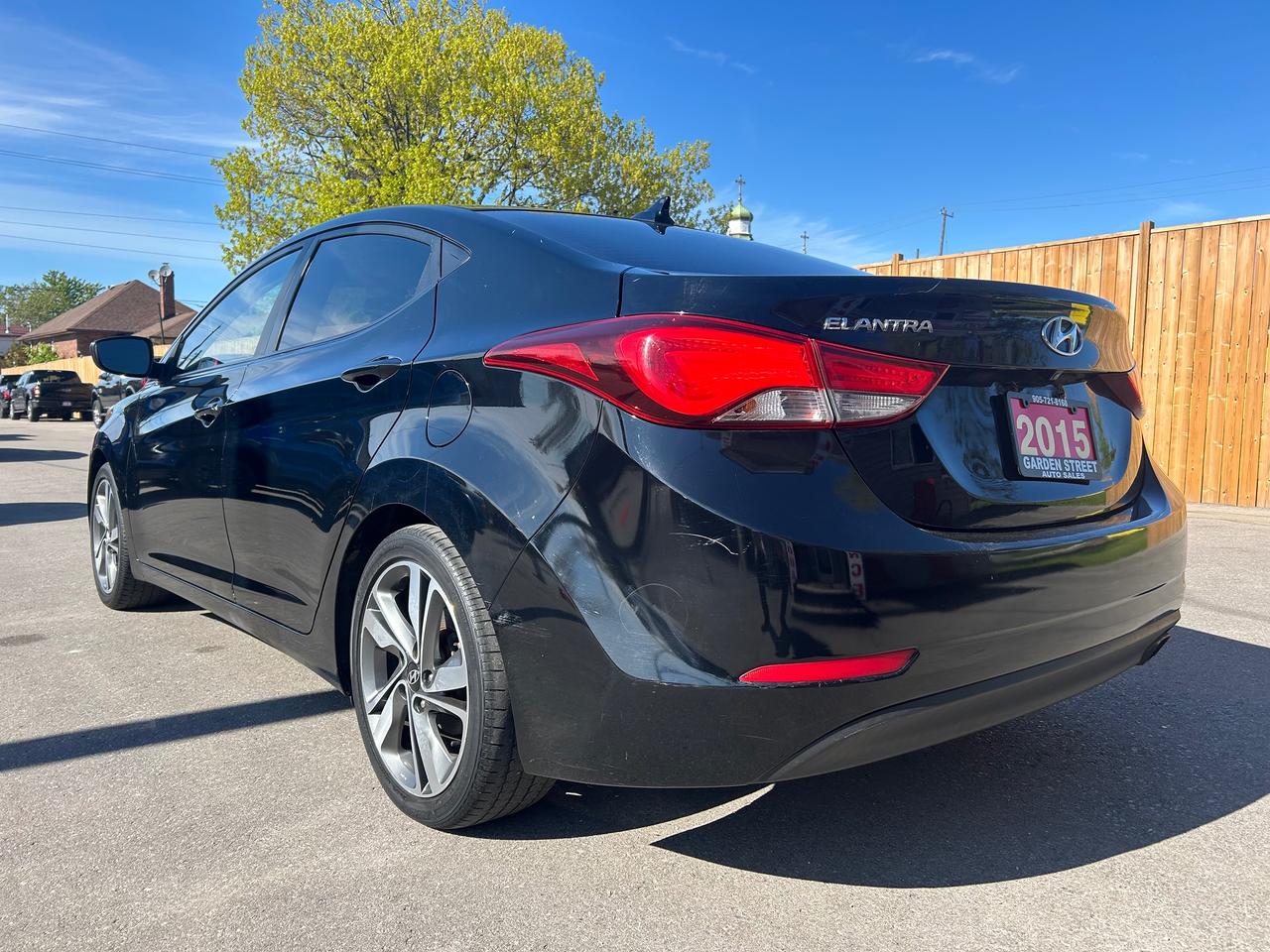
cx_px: 635
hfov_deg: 67.3
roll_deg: -0.2
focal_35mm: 26
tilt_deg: -5.0
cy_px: 476
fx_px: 954
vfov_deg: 53.1
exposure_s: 1/1779
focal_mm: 5.7
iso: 50
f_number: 1.5
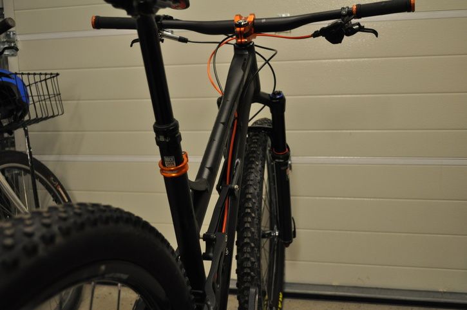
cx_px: 234
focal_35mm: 36
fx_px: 467
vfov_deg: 36.8
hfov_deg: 53.2
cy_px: 155
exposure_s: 1/30
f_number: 4
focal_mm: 24
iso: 800
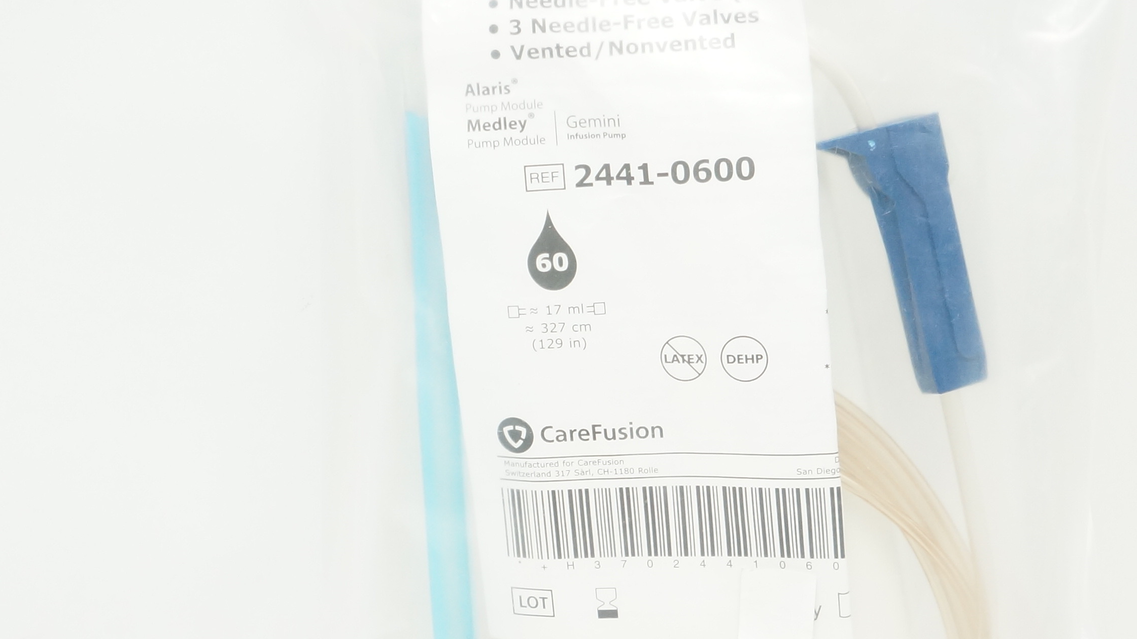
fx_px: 3200
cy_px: 461
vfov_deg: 11.4
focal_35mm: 106
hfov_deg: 20.1
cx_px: 531
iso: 800
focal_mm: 31
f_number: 5.6
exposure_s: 1/125
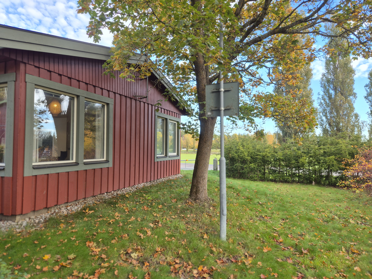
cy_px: 140
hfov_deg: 73.9
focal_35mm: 23
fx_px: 247
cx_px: 186
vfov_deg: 58.9
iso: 25
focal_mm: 5.4
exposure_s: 1/195
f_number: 1.8
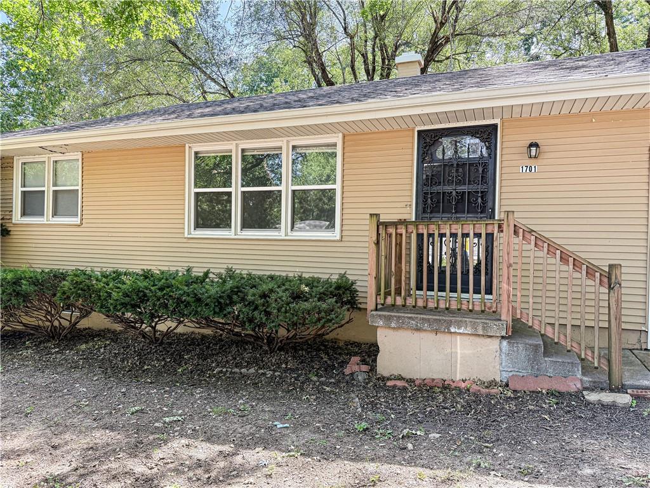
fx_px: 451
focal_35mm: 24
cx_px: 325
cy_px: 244
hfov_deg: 71.6
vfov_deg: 56.8
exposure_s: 1/350
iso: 100
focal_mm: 6.76
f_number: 1.8
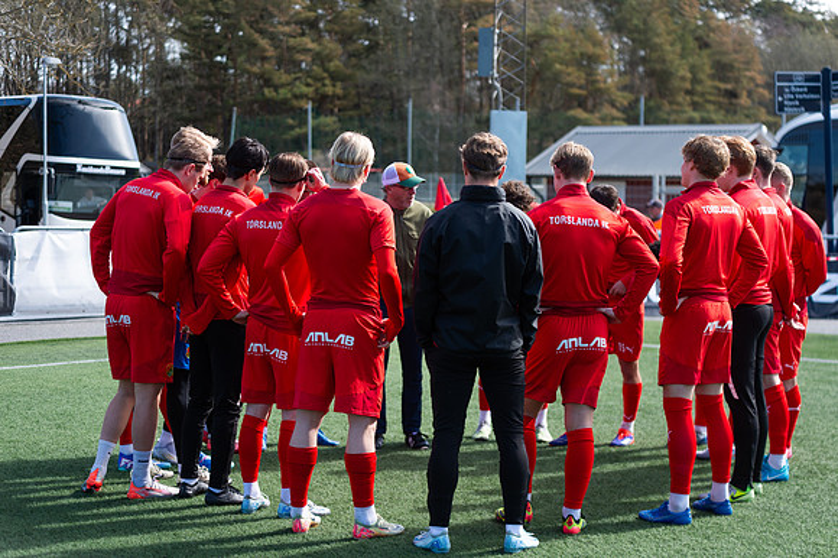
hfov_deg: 28.9
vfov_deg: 19.4
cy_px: 279
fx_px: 1628
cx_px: 419
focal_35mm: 70
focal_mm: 70
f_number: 3.2
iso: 250
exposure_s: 1/1600
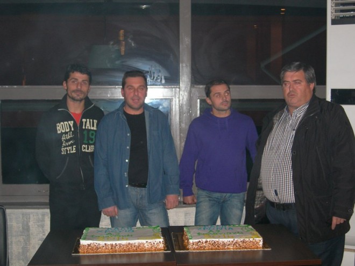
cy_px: 133
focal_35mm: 51
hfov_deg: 37.5
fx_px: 523
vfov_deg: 28.6
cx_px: 178
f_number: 3.2
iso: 154
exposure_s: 1/60.1
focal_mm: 10.6
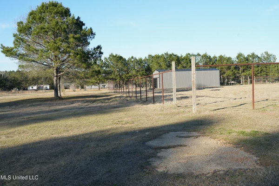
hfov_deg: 51.9
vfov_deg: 35.9
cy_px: 93
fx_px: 287
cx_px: 140
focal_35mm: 37
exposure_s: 1/1600
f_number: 8
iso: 1600
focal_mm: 37
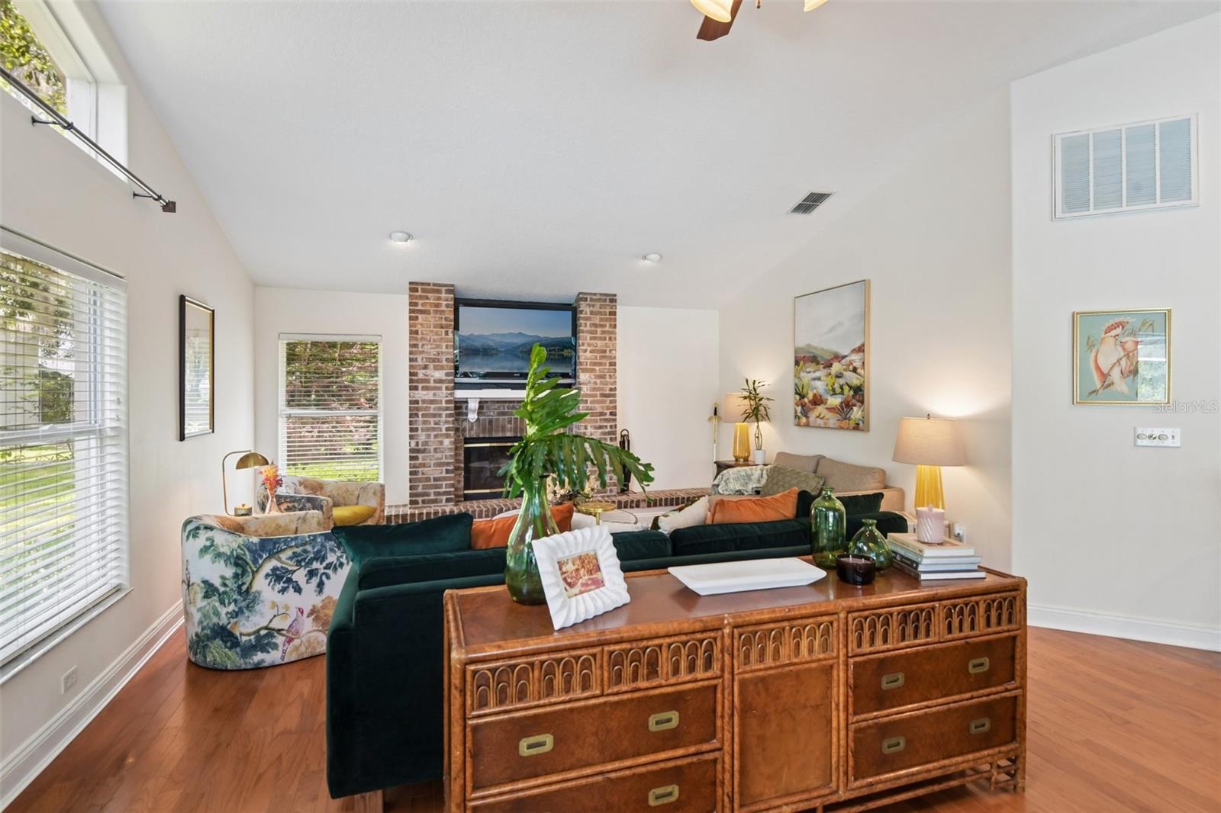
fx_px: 576
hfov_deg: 93.3
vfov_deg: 70.4
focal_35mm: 17
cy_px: 406
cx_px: 610
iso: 400
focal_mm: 17
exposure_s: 1/20
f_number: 8
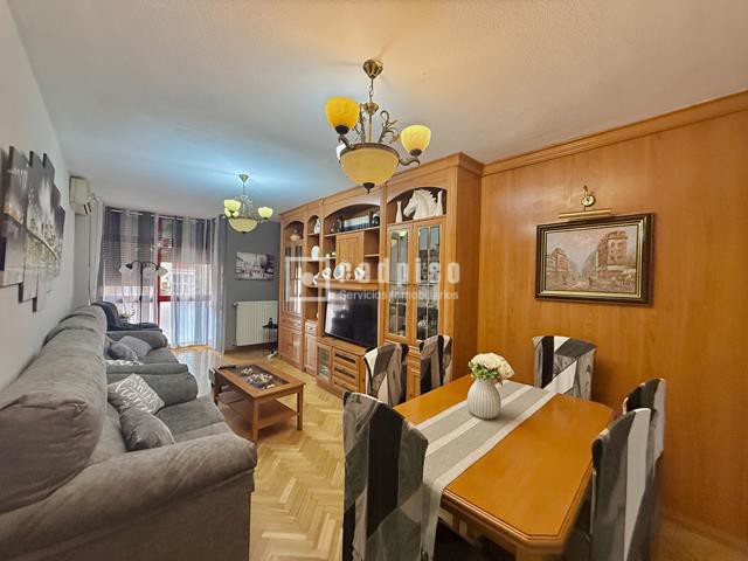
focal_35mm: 14
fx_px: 303
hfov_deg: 102.1
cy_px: 280
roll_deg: -1.2
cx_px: 374
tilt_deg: -0.8
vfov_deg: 85.7
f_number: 2.2
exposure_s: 1/100
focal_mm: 2.22
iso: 640
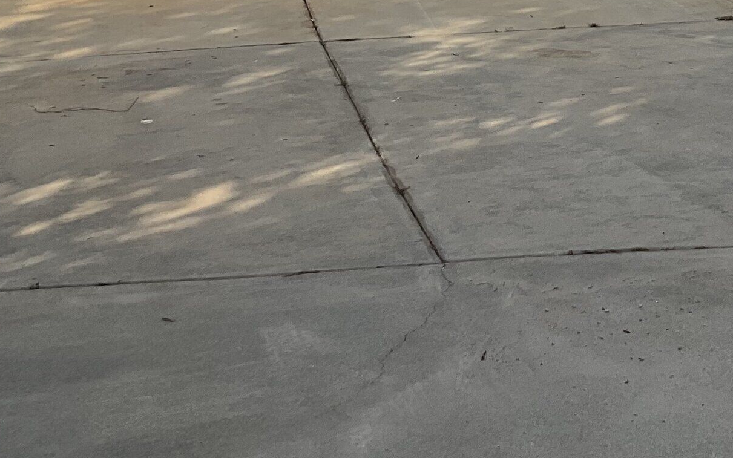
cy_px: 42
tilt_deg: -11.8
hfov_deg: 24.7
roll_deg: -0.9
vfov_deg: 16.5
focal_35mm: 78
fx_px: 1558
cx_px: 804
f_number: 1.8
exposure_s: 1/1121
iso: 16
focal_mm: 3
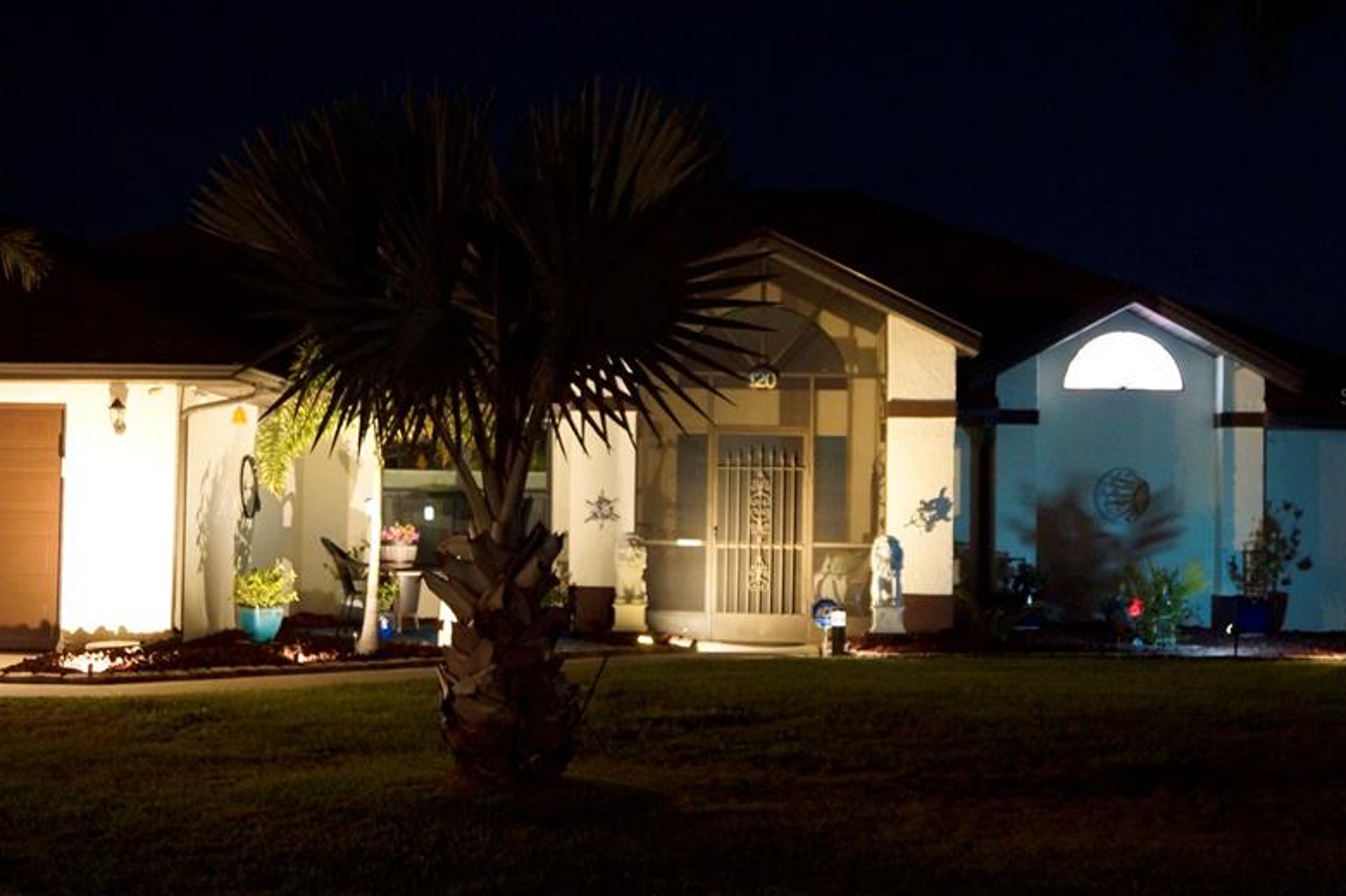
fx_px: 2205
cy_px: 396
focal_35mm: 59
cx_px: 557
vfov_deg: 23.0
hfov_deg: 33.9
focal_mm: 30
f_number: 4.5
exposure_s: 1/2.5
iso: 1600
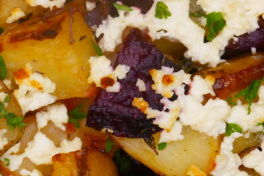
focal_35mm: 120
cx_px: -26
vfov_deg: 11.4
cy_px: 14
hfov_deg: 16.5
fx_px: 880
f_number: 8
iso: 1600
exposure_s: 1/60
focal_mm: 14.5
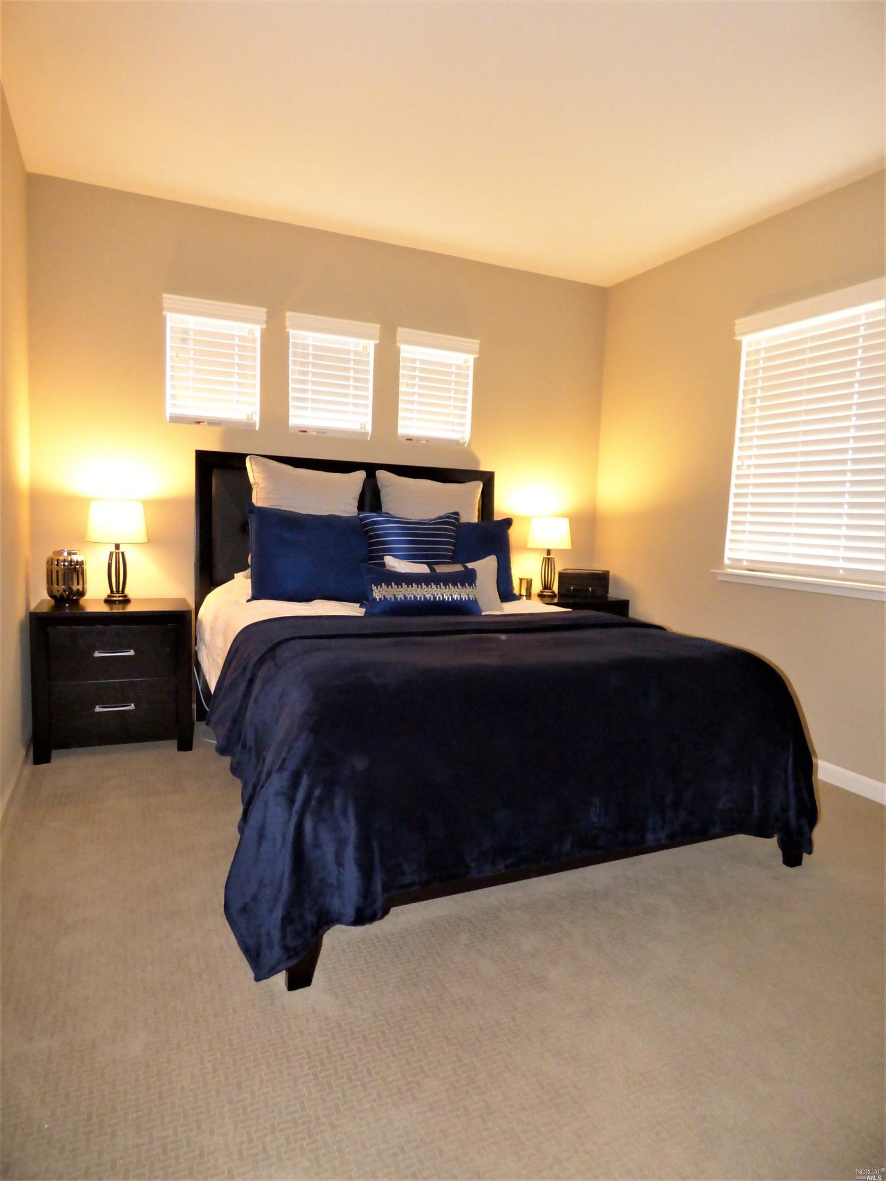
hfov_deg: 66.0
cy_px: 590
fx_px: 683
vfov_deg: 81.7
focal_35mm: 20
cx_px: 443
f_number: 2.8
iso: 800
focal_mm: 3.58
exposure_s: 1/60
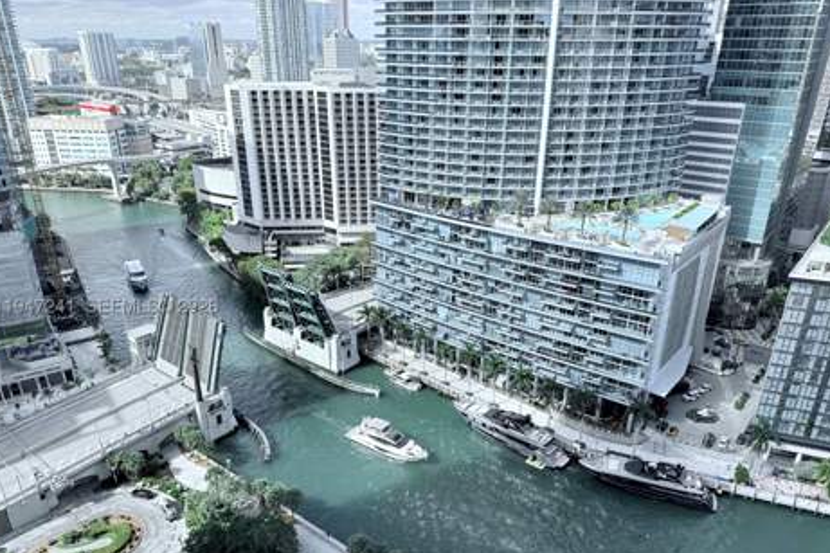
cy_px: 310
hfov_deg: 69.4
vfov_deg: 49.4
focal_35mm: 26
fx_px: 599
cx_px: 409
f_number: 1.78
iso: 80
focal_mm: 6.76
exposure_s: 1/2525
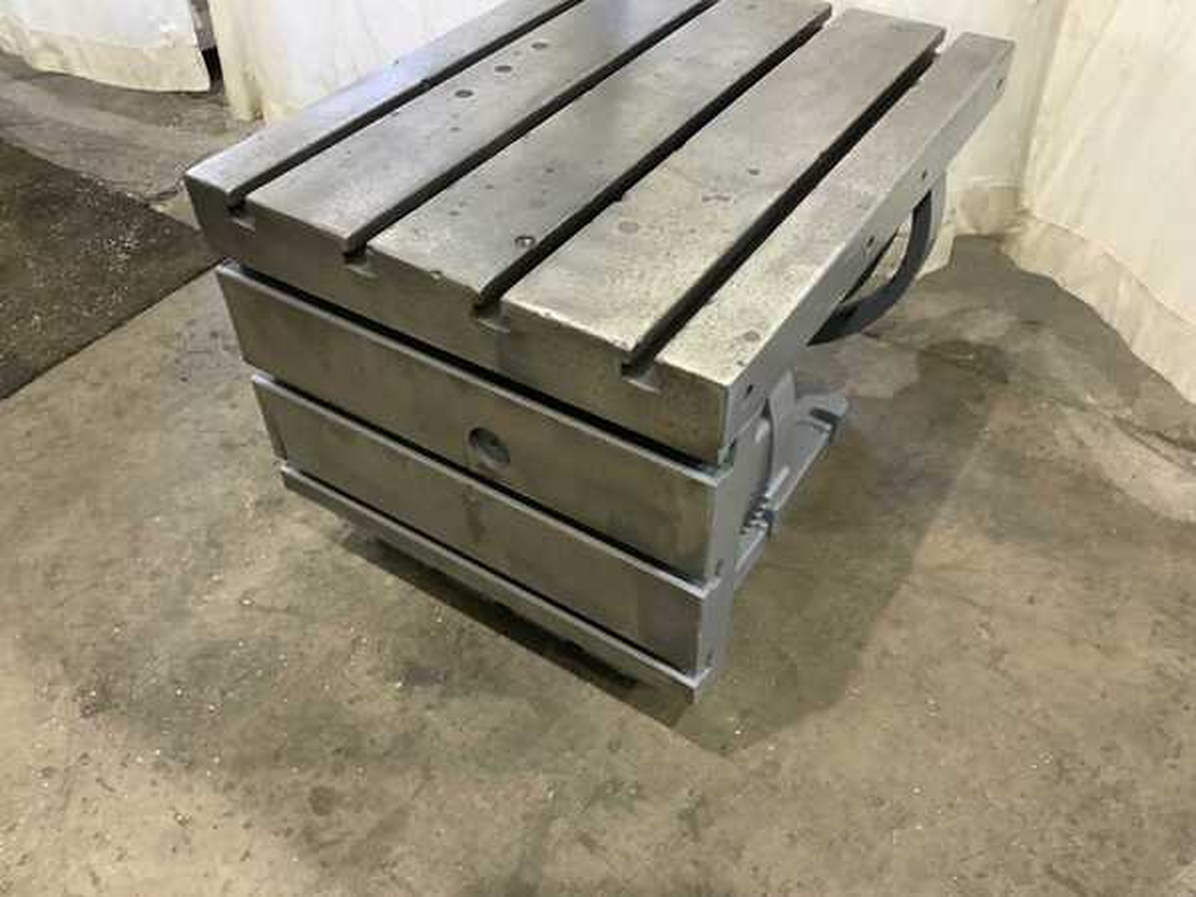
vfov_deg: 48.2
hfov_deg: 61.7
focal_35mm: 29
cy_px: 448
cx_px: 598
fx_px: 1002
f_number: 1.8
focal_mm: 3
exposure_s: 1/40
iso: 200
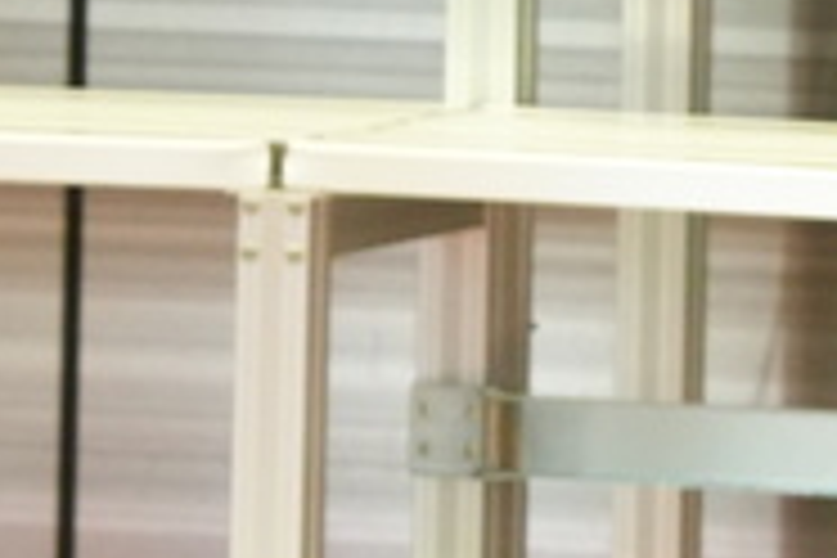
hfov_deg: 1.6
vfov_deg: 1.0
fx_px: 30711
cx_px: 432
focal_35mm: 1321
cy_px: -1152
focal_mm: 205
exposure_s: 1/100
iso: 6400
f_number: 6.3
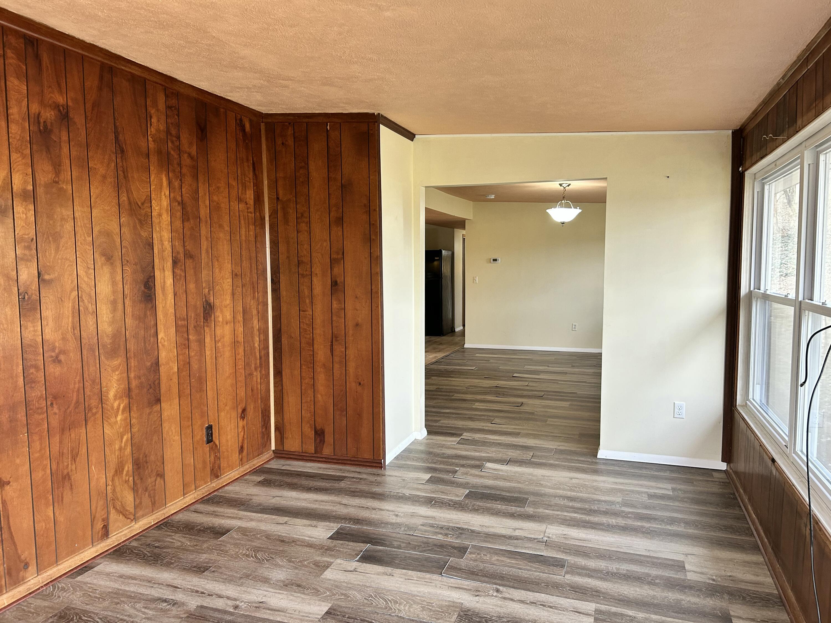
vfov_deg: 53.1
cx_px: 416
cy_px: 312
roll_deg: +0.4
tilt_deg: -5.3
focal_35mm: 26
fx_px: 624
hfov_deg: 67.3
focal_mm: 5.7
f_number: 1.5
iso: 125
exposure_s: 1/120
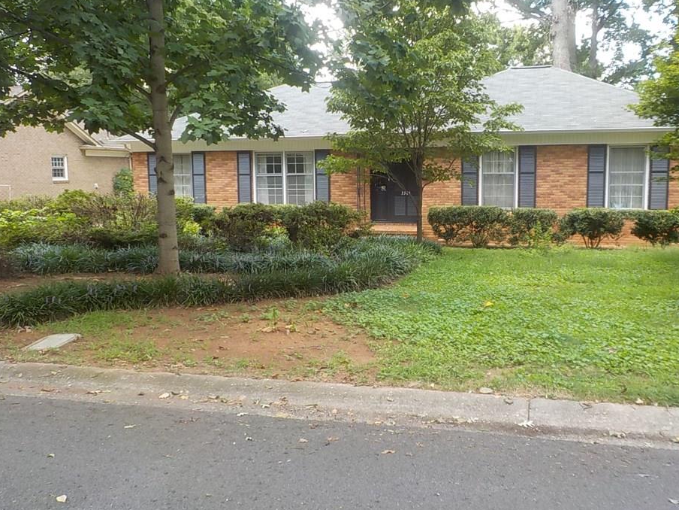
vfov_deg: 41.8
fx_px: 667
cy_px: 249
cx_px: 381
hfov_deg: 53.8
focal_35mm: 34
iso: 125
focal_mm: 4.1
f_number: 3.3
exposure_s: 1/80
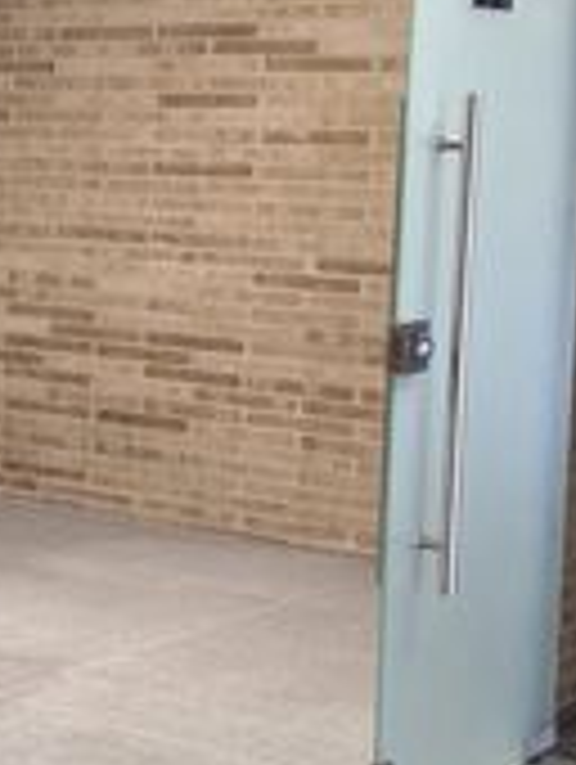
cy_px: 295
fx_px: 1992
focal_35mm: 90
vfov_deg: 21.7
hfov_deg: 15.4
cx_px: -243
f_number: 1.8
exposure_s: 1/24
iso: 320
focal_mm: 5.54
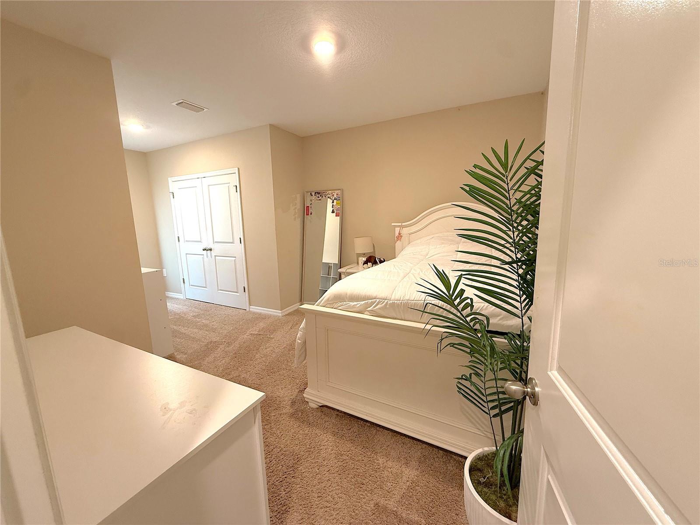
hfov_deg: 102.1
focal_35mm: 14
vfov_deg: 85.7
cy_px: 262
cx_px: 350
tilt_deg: -9.8
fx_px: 283
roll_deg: +1.2
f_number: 2.2
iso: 250
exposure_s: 1/60
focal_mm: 2.22
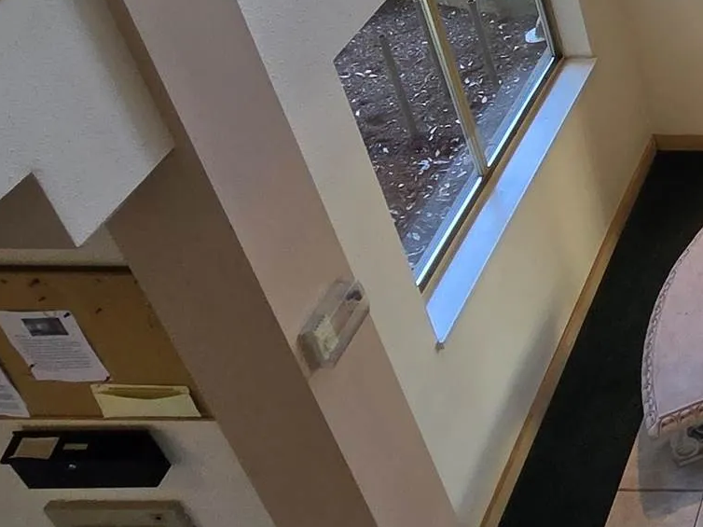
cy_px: -54
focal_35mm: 53
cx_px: 1057
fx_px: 1076
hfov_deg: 26.3
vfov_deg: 25.5
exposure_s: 1/120
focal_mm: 2.2
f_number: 2.2
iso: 80
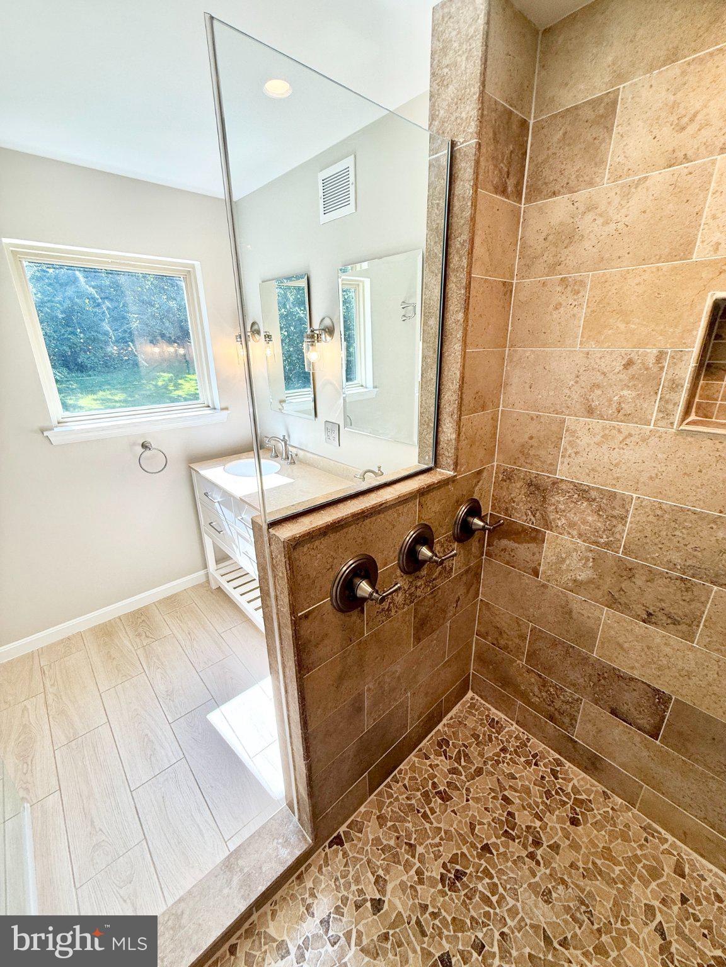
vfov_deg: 102.1
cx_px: 363
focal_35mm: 14
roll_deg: +0.1
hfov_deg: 85.7
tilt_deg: -18.9
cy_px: 484
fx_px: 391
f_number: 2.2
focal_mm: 2.22
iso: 50
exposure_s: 1/144
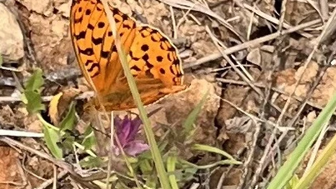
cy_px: 57
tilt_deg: -66.1
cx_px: 171
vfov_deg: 26.3
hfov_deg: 45.5
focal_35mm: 45
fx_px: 401
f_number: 1.6
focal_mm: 5.1
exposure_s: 1/1151
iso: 50
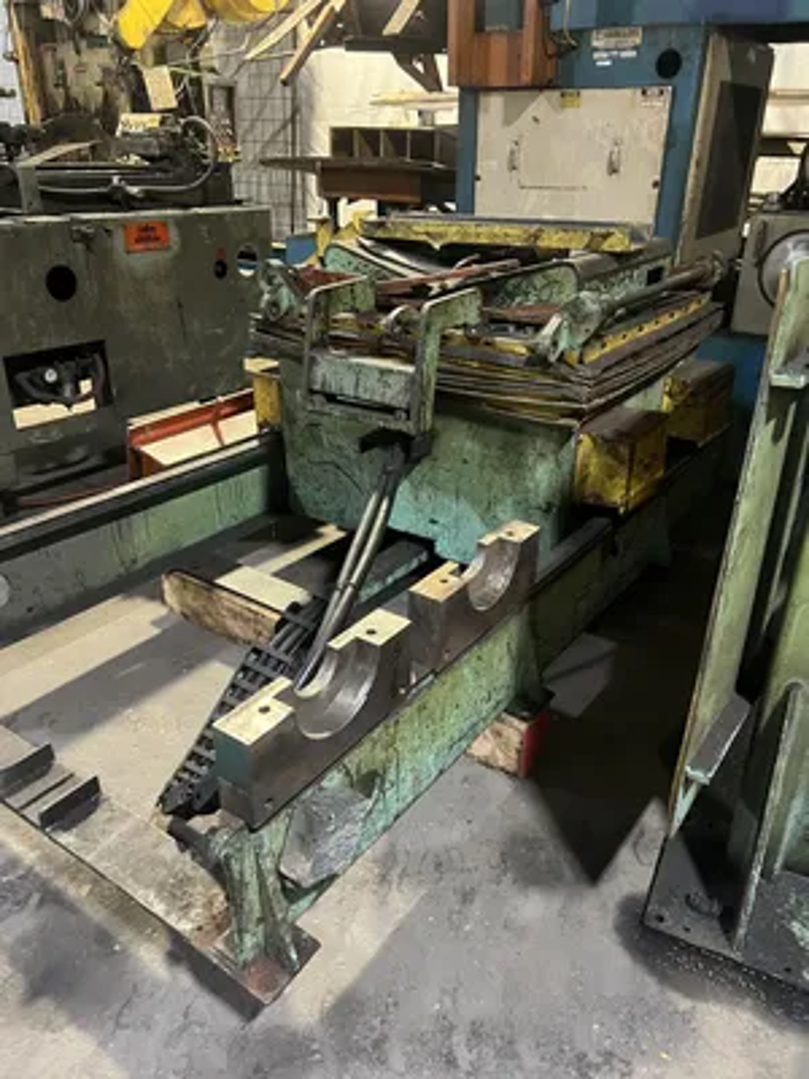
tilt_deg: -25.8
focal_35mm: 26
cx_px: 404
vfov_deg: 67.3
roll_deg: -0.4
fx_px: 810
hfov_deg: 53.1
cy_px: 540
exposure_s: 1/40
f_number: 1.5
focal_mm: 5.7
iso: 640
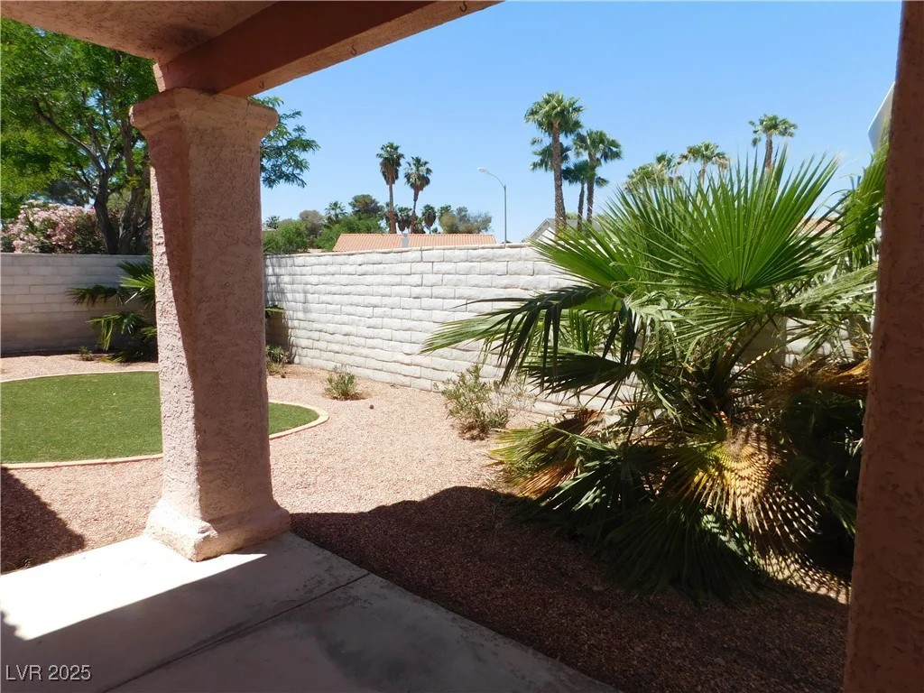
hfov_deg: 73.9
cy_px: 346
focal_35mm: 23
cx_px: 462
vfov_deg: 58.9
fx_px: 614
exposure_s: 1/1250
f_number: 3
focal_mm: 4
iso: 125
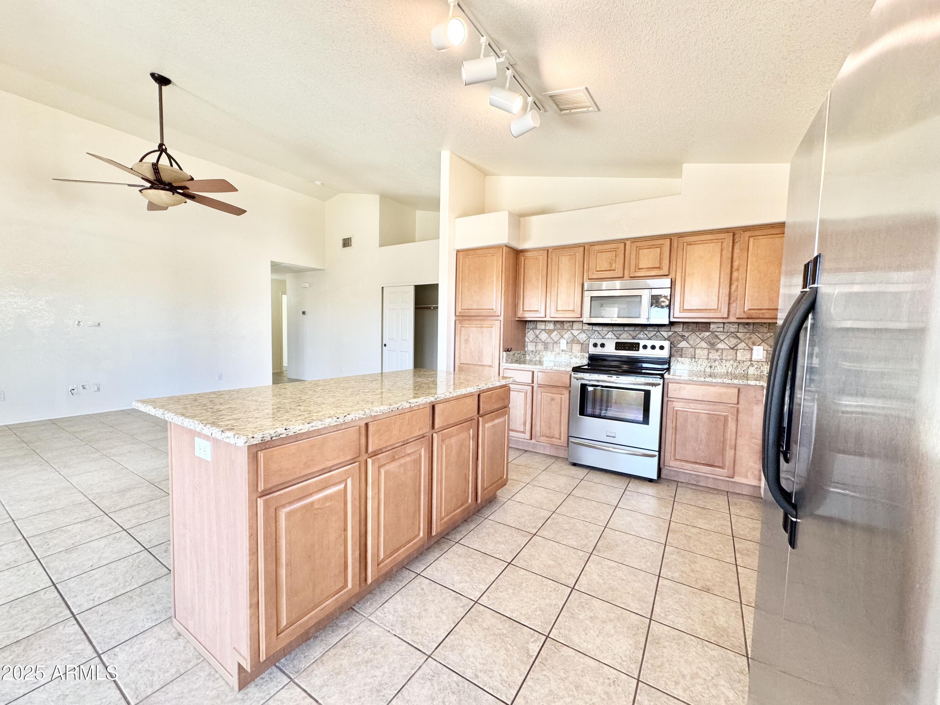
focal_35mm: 14
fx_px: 380
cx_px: 470
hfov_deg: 102.1
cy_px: 352
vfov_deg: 85.7
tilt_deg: -3.9
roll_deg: -1.1
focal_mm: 2.22
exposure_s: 1/120
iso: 200
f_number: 2.2
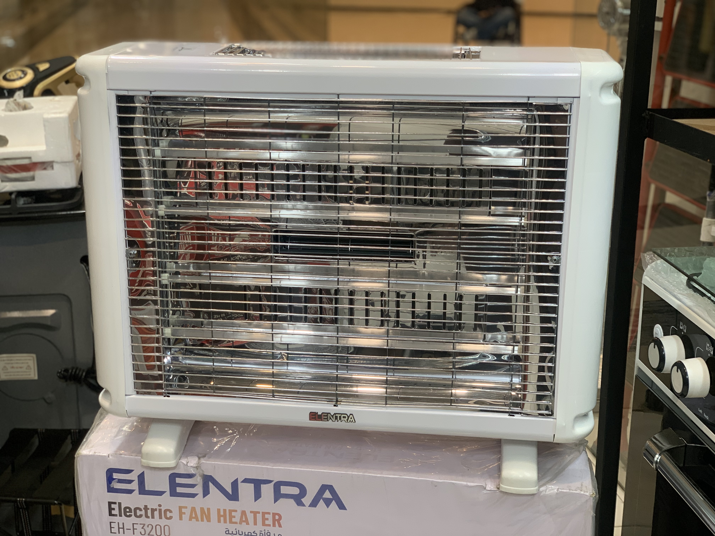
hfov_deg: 36.8
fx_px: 1074
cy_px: 268
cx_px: 358
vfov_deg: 28.0
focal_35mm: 52
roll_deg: -0.7
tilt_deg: -16.7
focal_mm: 6
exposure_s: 1/50
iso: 64
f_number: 2.4
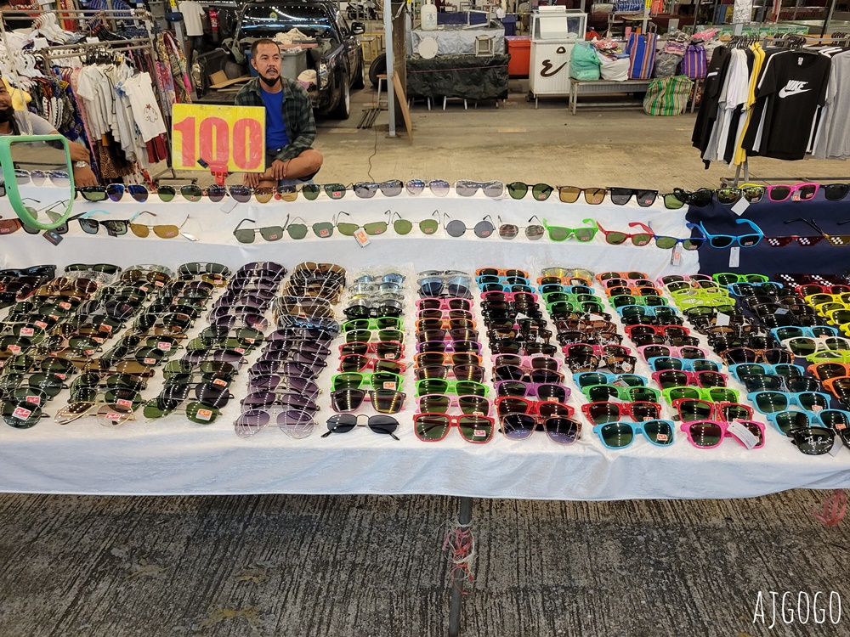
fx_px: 638
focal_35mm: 26
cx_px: 425
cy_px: 318
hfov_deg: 67.3
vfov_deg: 53.1
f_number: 1.8
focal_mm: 5.4
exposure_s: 1/100
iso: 320
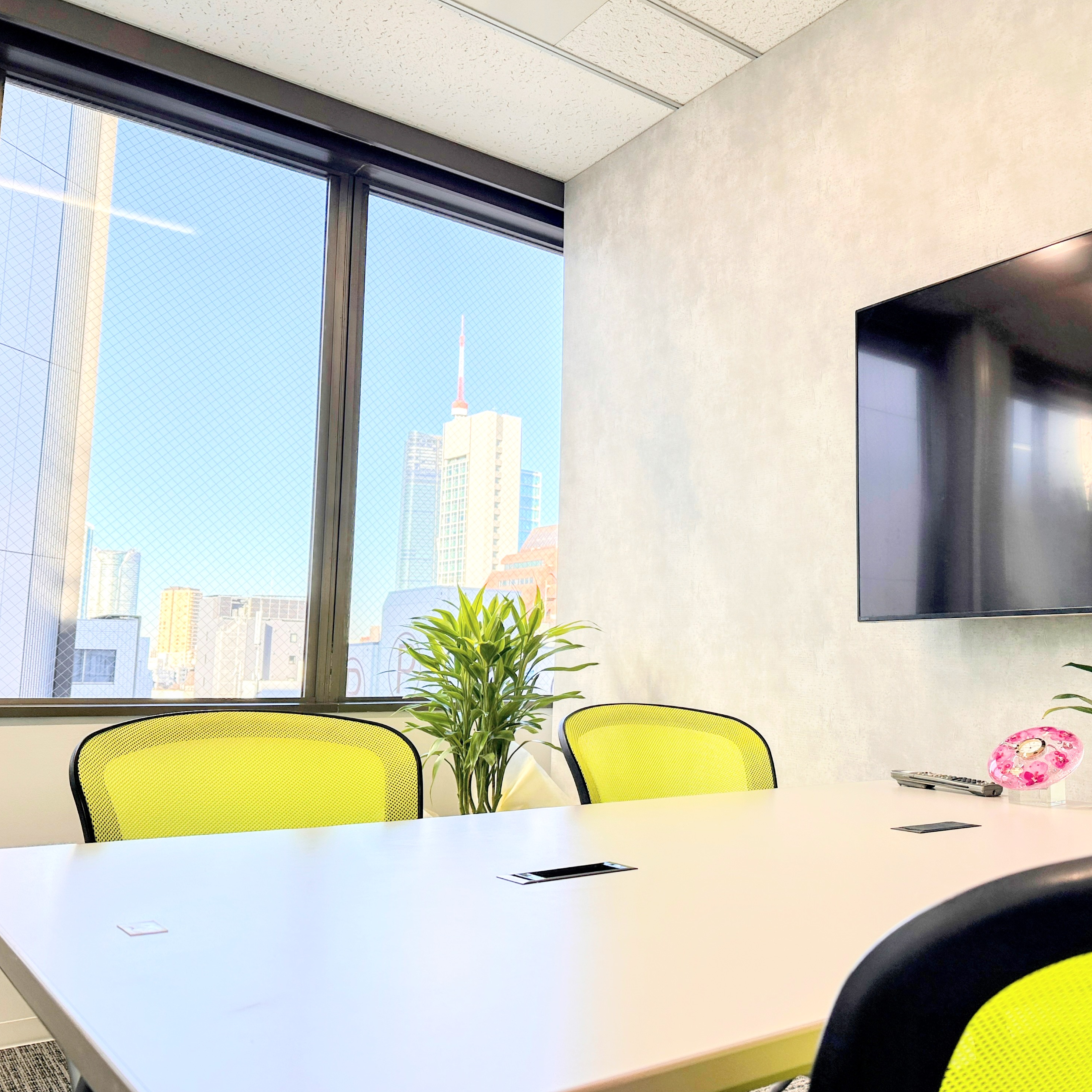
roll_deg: -0.3
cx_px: 677
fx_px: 1035
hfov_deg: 55.0
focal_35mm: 29
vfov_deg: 55.6
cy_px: 542
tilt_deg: +8.8
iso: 80
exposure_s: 1/529
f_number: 1.78
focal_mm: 6.86
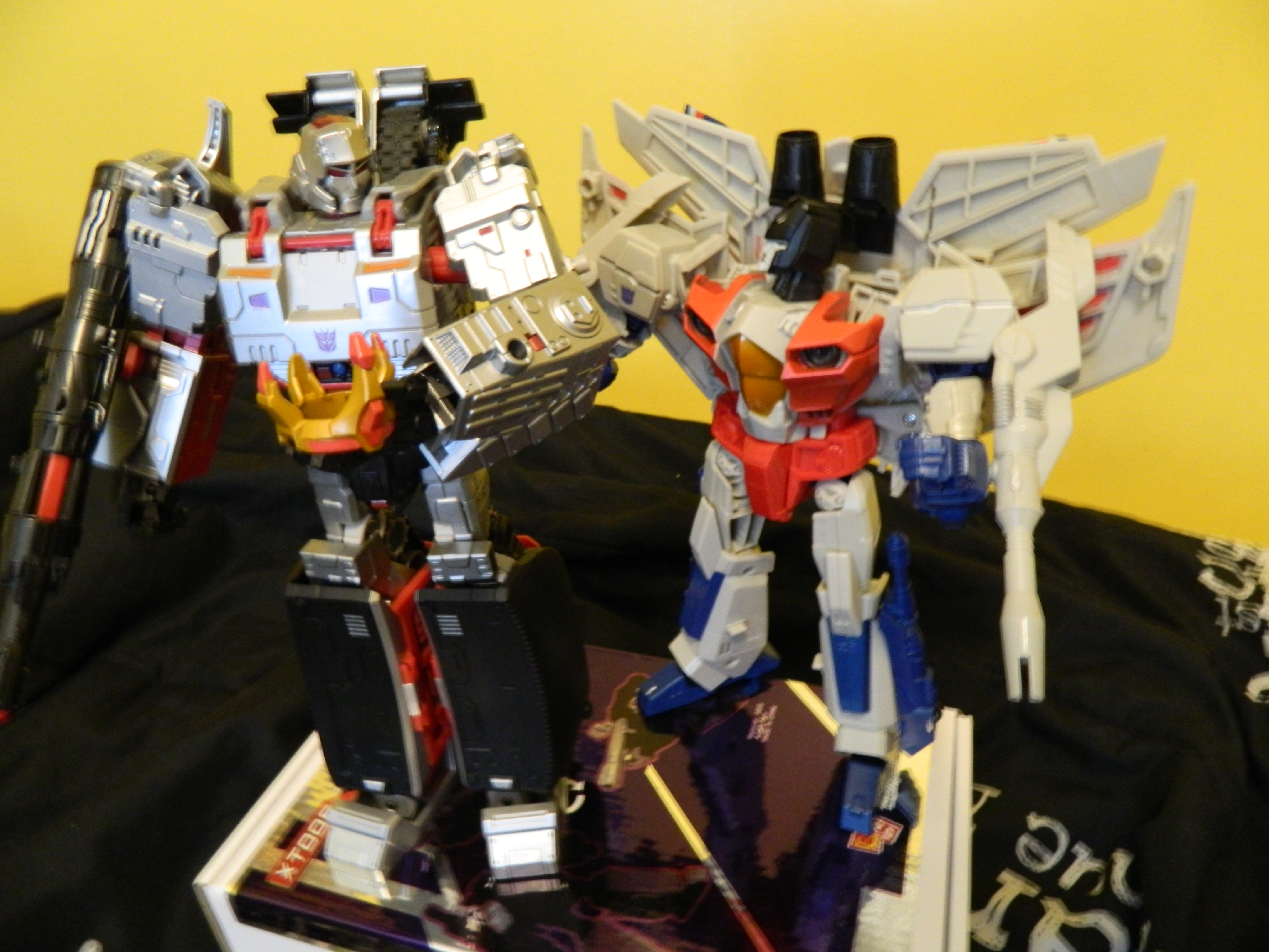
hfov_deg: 69.4
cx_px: 634
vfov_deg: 54.9
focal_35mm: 25
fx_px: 916
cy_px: 476
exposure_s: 1/4
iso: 400
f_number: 3.1
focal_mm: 4.5
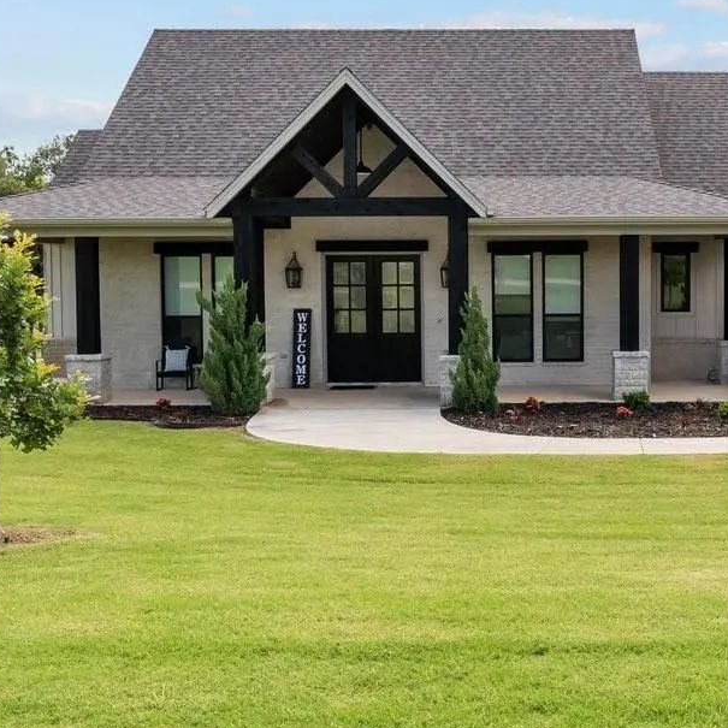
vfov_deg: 35.7
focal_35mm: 47
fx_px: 1129
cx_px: 522
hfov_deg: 35.2
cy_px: 313
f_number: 8
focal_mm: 16.5
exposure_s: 1/400
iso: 200
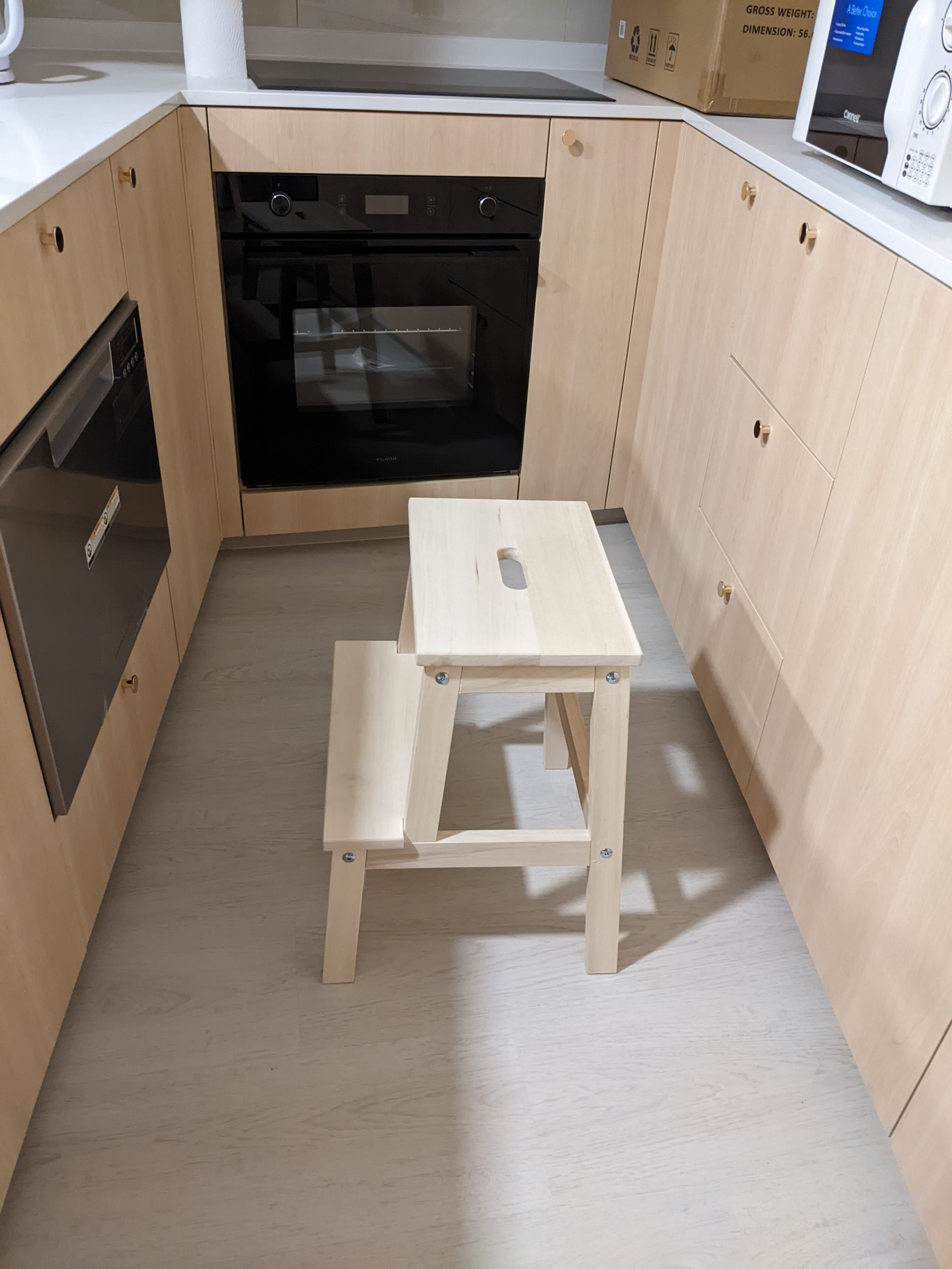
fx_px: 990
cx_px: 476
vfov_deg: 65.3
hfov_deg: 51.4
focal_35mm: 27
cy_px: 634
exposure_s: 1/33.3
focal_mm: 4.38
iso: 628
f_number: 1.73
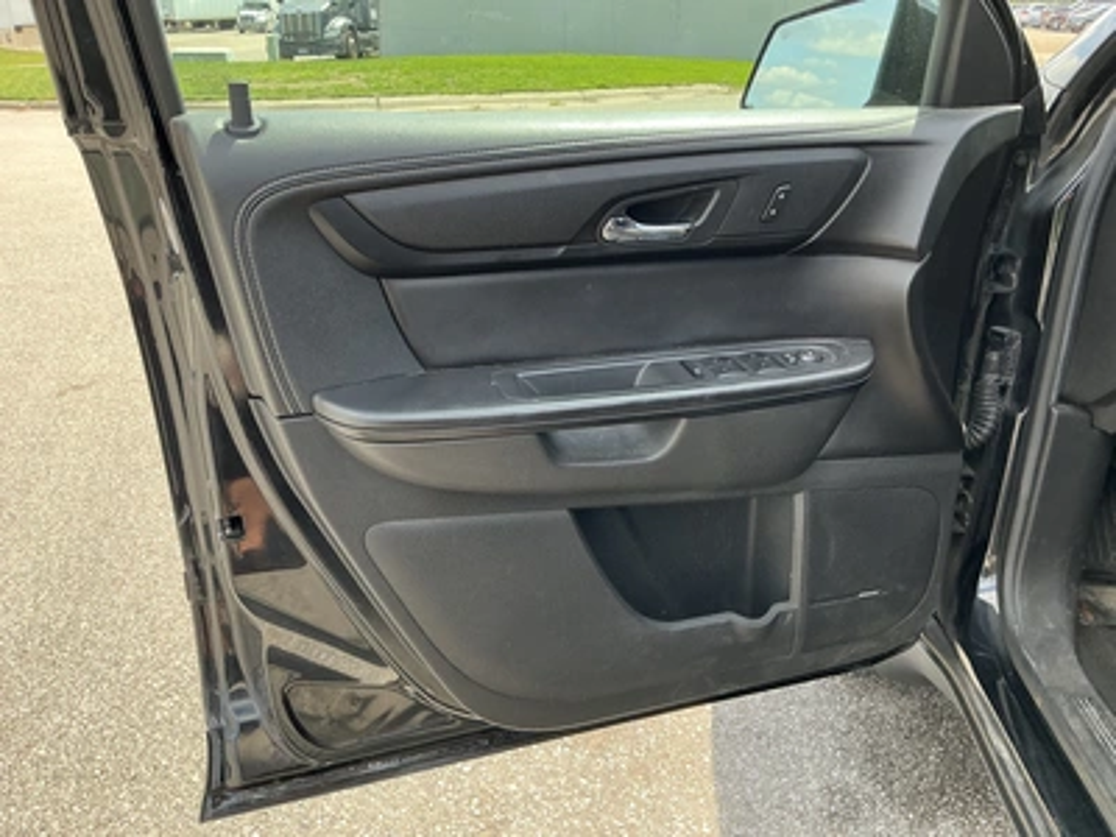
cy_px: 418
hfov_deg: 63.4
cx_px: 558
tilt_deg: -20.5
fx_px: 903
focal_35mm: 28
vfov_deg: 49.7
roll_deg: +0.8
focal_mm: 3
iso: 25
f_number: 1.8
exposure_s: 1/175
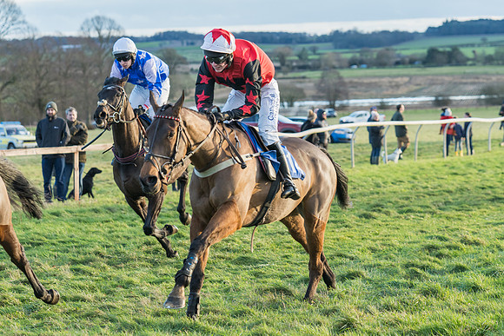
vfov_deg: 10.7
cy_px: 145
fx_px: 1796
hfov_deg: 16.0
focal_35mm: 128
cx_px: 272
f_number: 4
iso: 800
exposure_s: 1/1000
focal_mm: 92
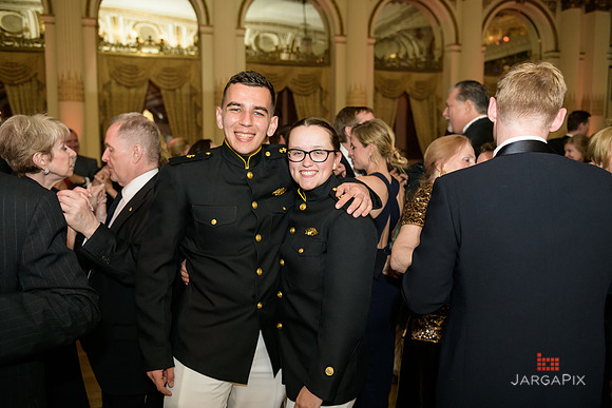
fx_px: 527
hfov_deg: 60.3
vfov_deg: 42.3
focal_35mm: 31
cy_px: 204
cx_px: 306
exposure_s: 1/100
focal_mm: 31
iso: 1600
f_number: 3.2
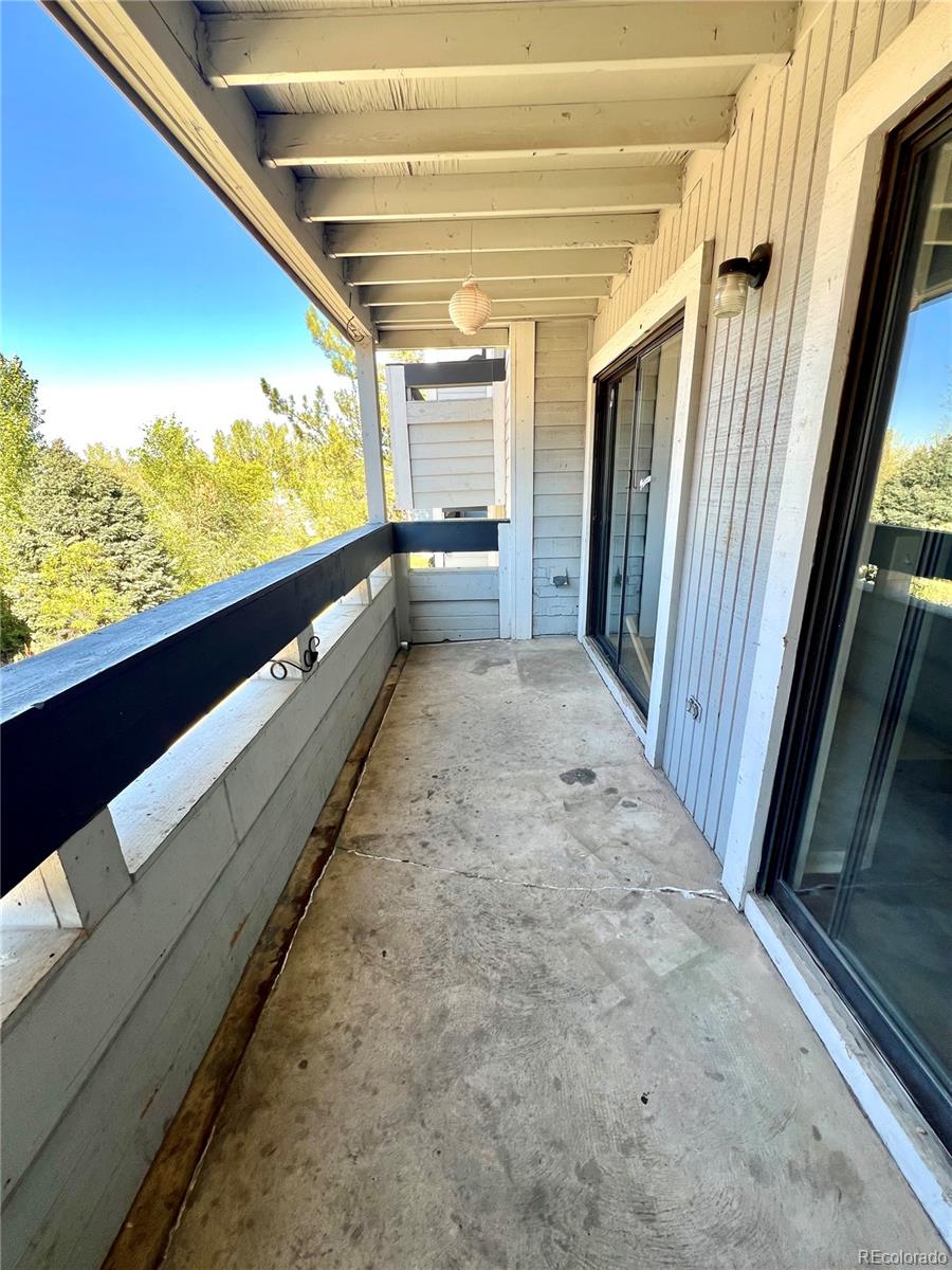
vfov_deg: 106.2
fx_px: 477
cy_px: 635
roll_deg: +1.0
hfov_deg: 89.9
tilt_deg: -16.2
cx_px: 476
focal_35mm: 13
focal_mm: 1.57
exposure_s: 1/99
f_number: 1.8
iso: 32
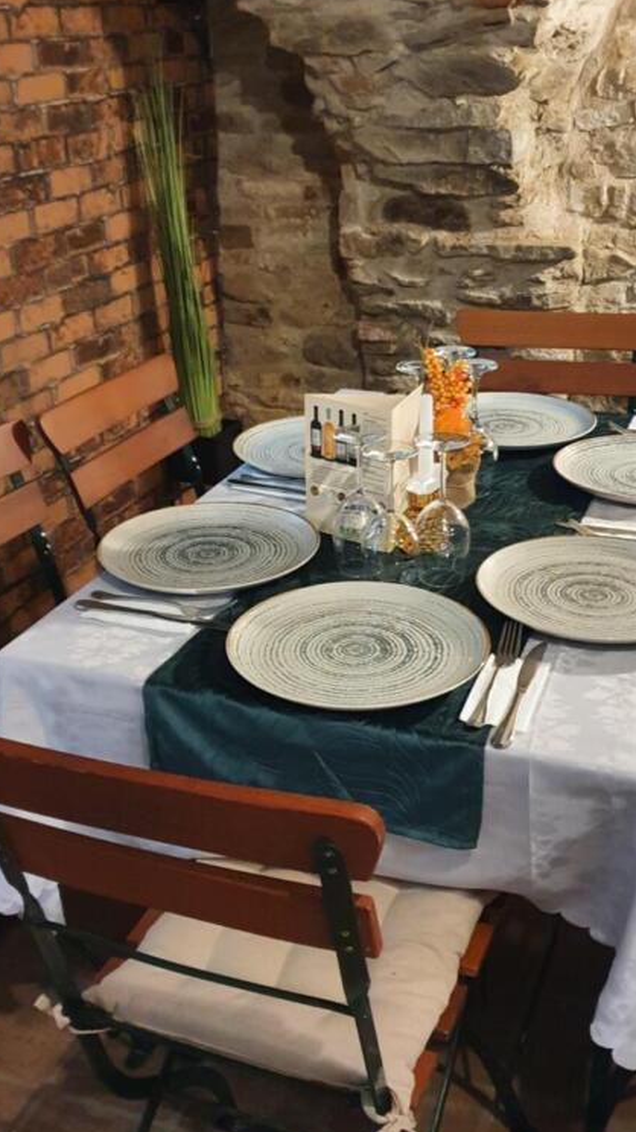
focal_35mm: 39
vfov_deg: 51.5
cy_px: 494
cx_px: 347
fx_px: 1170
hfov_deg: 30.4
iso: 500
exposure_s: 1/50
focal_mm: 4.32
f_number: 1.5
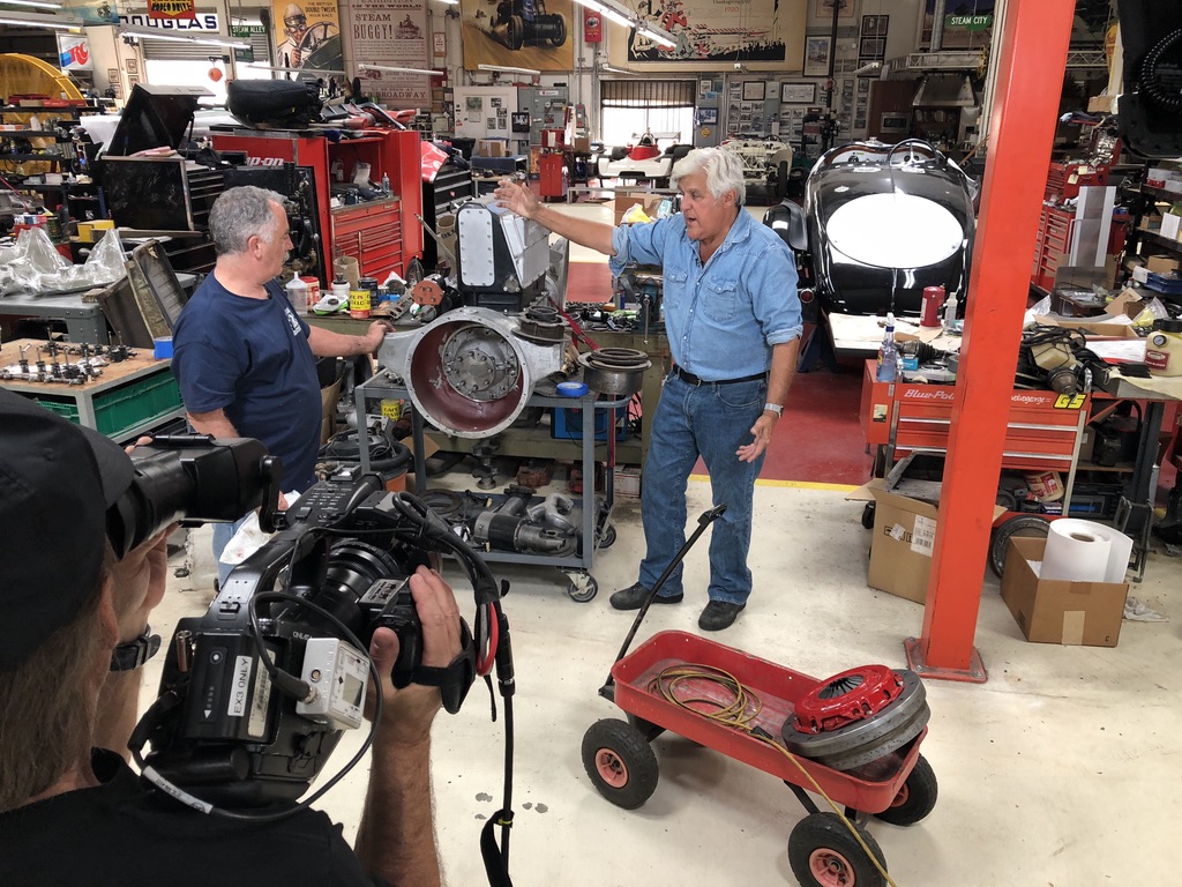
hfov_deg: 61.7
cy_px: 444
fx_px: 990
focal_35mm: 29
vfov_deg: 48.2
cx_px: 591
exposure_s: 1/30
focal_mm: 3.99
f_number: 1.8
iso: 32
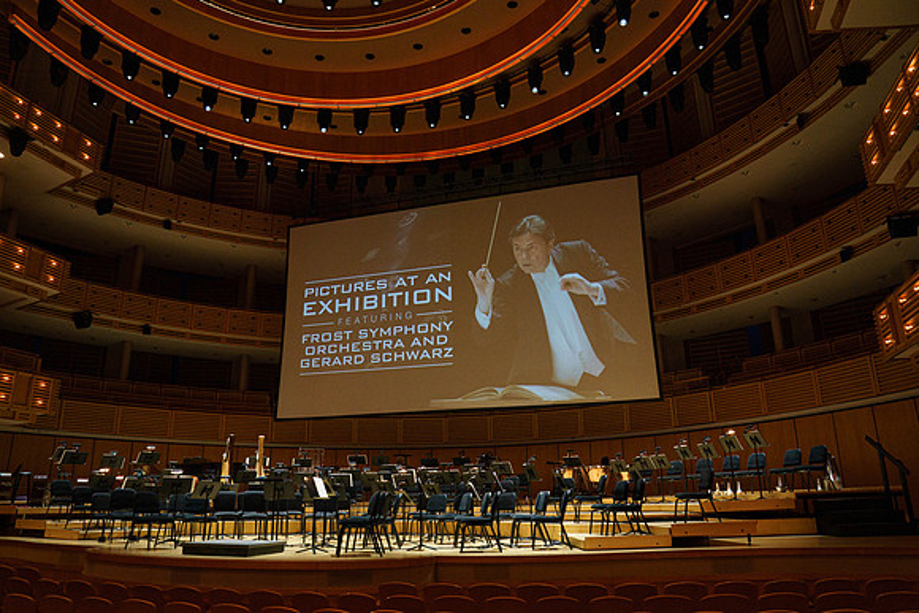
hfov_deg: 72.5
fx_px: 627
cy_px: 306
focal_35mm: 25
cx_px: 460
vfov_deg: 52.1
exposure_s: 1/200
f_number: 5.6
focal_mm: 24
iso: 2500
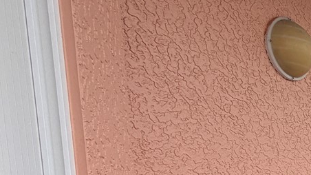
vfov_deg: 20.0
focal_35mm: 54
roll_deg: -0.1
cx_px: 482
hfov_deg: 26.2
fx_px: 445
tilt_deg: -7.0
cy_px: 242
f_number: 2.2
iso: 40
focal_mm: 2.22
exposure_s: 1/613
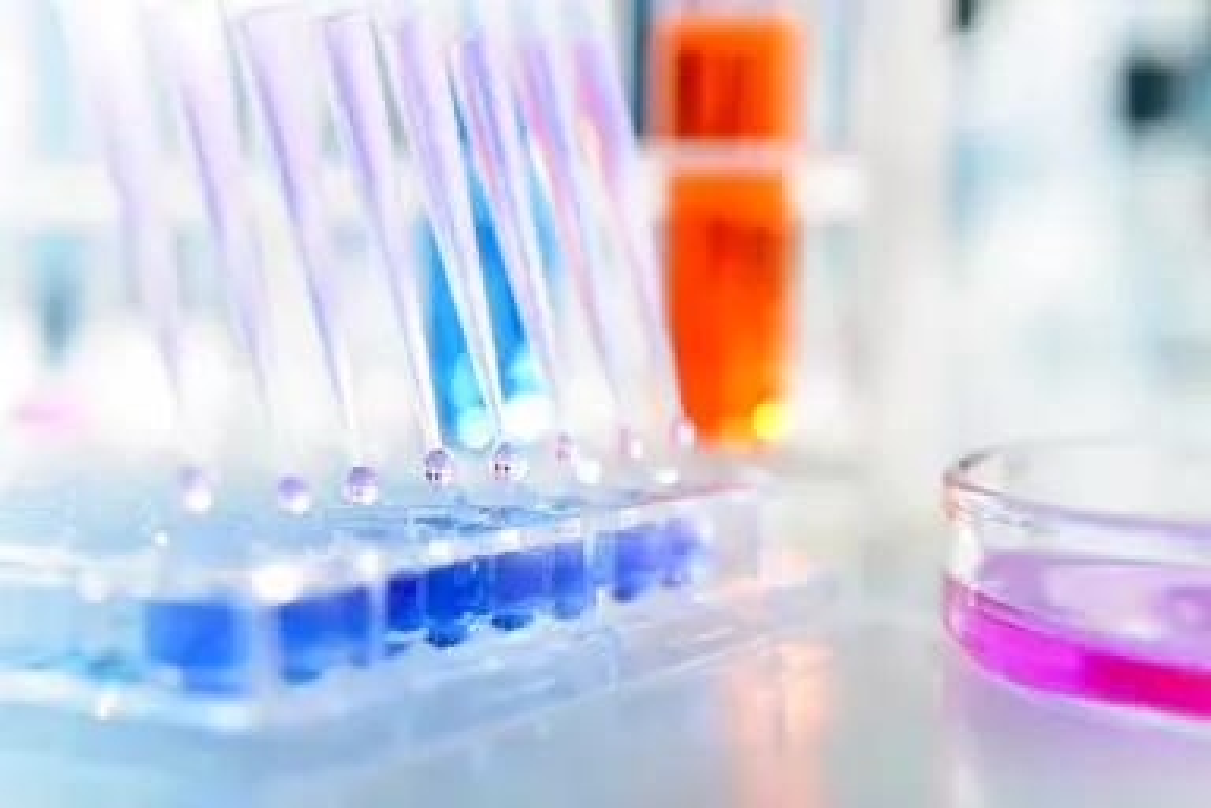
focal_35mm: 60
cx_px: 606
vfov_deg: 22.6
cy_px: 404
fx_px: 2018
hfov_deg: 33.4
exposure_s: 1/160
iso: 100
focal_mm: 60
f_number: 7.1
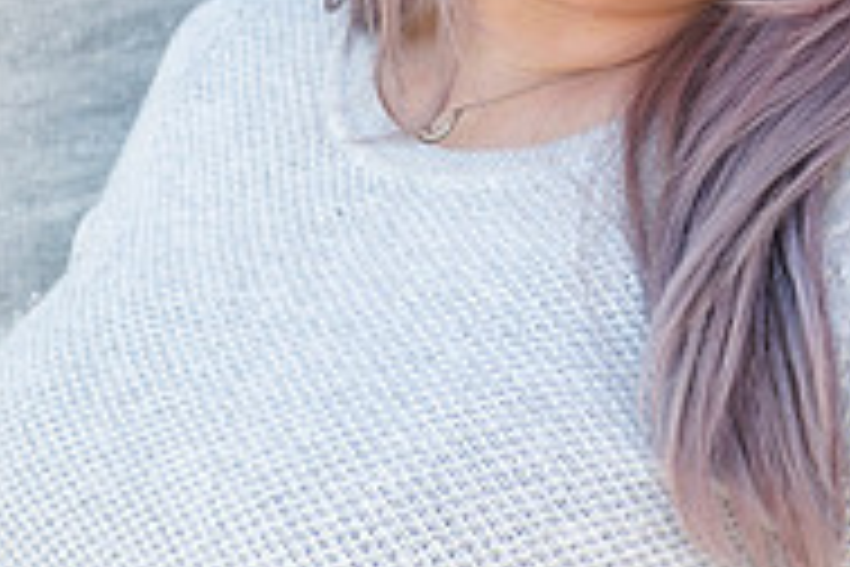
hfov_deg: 9.1
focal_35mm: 224
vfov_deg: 6.1
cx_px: 796
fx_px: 5288
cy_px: -222
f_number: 4
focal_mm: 70
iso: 400
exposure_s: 1/1250
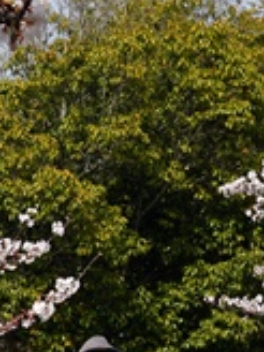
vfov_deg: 7.3
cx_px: 243
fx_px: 2756
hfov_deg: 5.5
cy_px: 220
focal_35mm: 271
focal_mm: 30
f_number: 11
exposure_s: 1/160
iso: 100
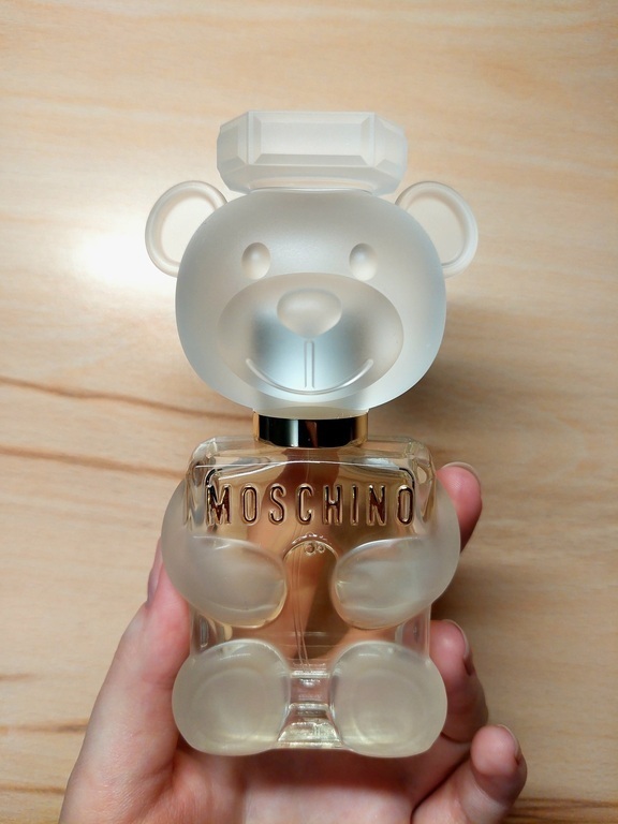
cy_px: 412
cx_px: 309
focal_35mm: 24
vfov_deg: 71.6
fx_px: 571
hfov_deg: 56.8
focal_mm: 5.23
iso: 80
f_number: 1.8
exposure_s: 1/100
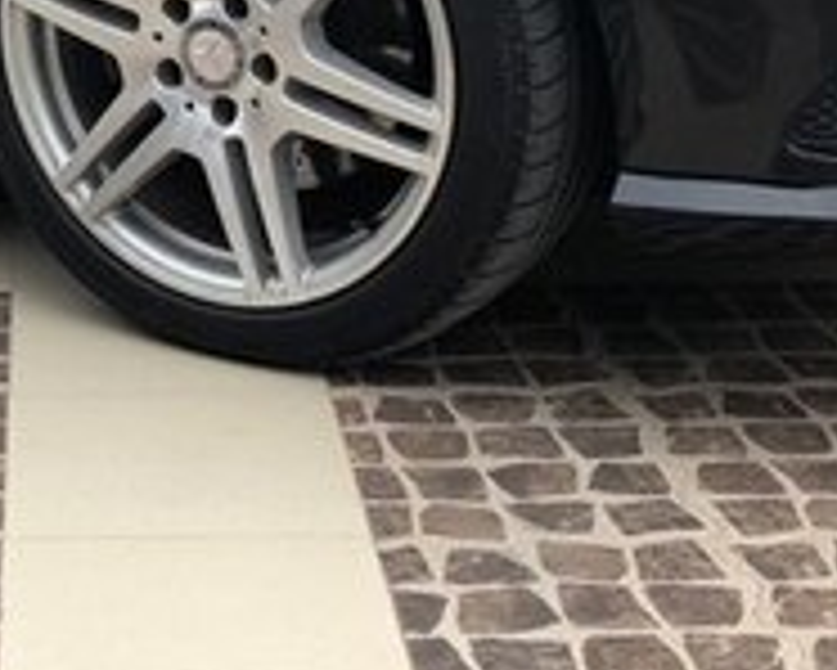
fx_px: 2404
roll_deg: +1.1
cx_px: -72
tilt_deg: -9.3
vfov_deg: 15.3
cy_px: -124
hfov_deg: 19.0
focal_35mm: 97
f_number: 1.8
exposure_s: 1/100
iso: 32
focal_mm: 3.99
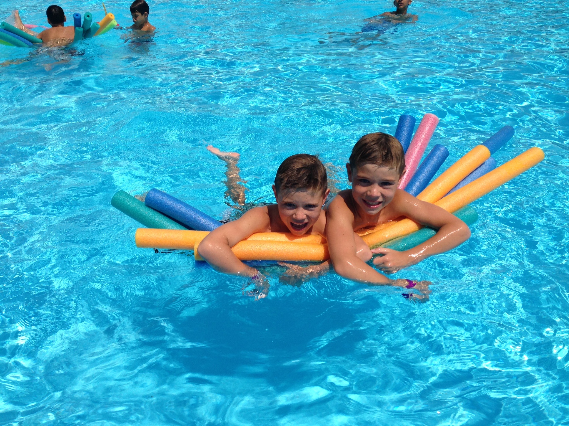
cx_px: 284
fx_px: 542
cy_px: 213
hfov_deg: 55.4
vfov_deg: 42.9
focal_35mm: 33
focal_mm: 4.13
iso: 50
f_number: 2.4
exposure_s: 1/3876
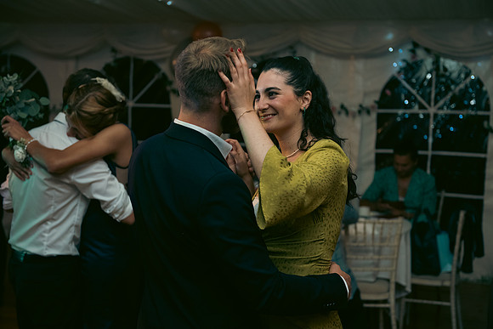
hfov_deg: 35.6
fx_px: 767
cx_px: 246
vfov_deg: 24.2
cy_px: 164
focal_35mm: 56
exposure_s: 1/160
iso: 800
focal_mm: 56
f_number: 3.5
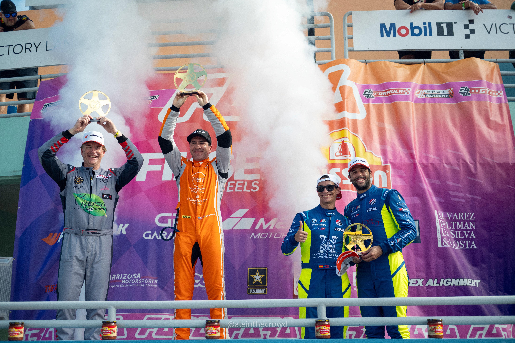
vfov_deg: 30.5
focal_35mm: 44
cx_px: 258
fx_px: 629
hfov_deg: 44.5
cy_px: 172
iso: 640
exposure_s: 1/2000
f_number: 2.8
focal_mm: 44
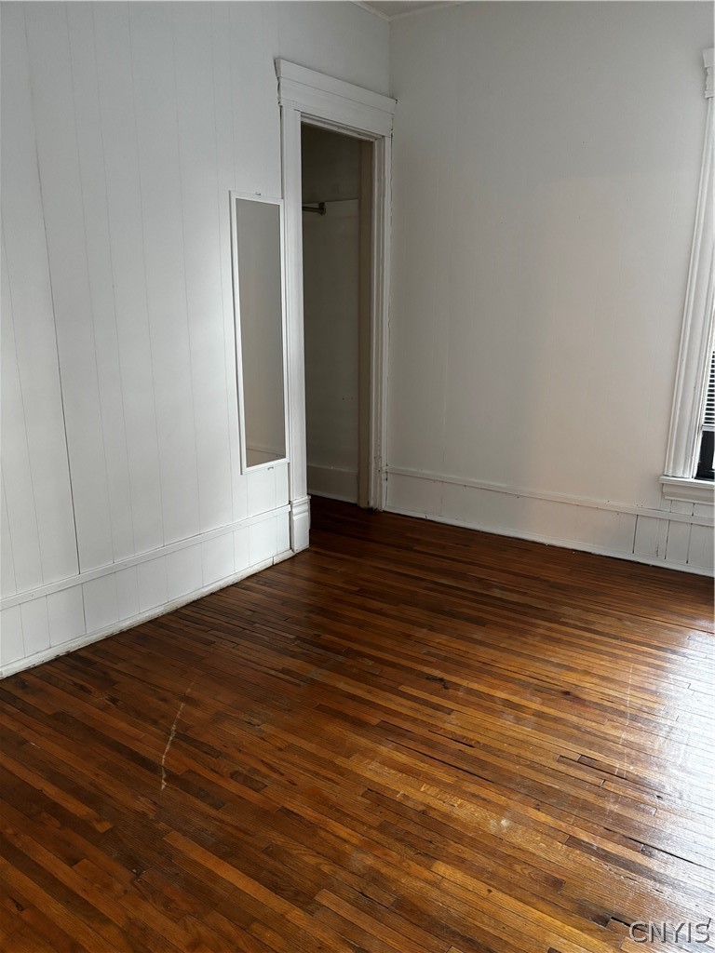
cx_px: 358
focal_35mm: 26
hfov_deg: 53.1
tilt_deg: -15.4
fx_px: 716
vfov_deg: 67.3
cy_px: 476
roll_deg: -0.5
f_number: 1.6
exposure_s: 1/40
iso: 500
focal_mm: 5.96
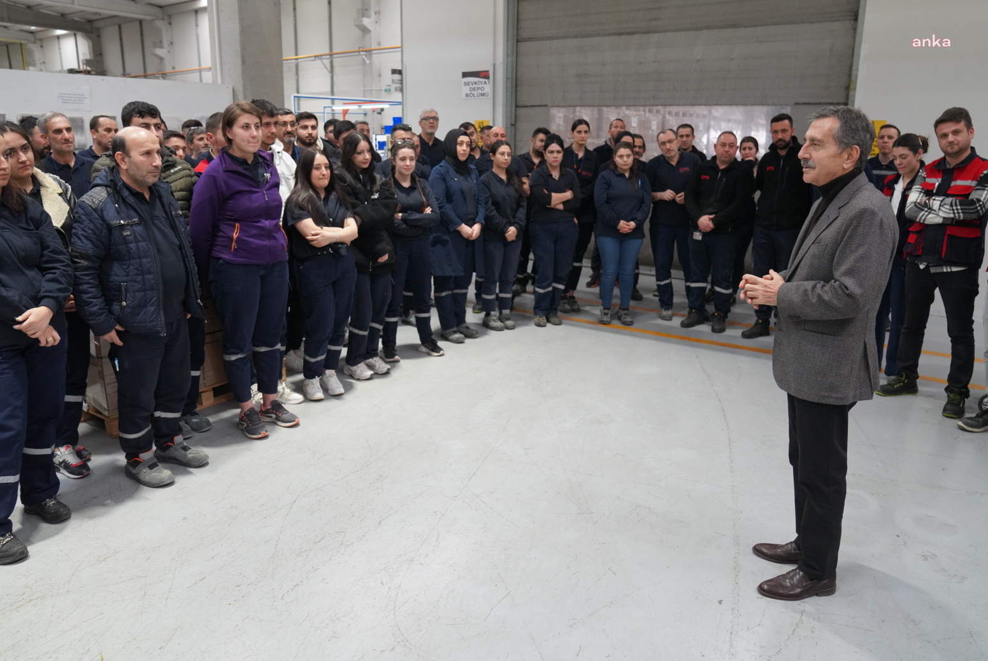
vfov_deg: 51.4
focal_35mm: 25
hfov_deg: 71.5
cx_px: 495
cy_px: 322
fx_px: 687
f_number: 4
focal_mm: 24
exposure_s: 1/160
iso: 2500
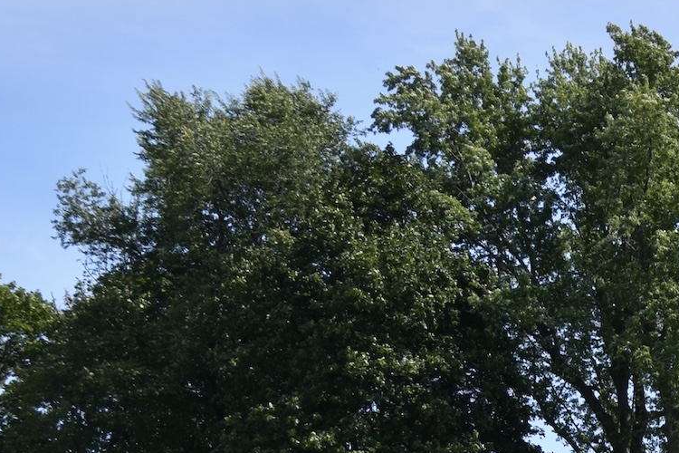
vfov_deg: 5.7
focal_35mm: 240
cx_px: 1048
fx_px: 4526
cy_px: 572
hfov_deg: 8.4
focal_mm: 50
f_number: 8
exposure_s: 1/500
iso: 160
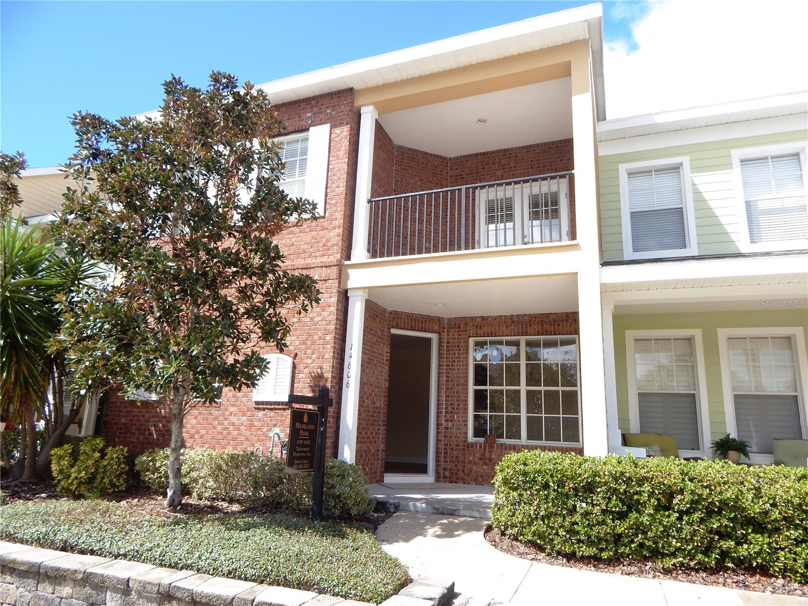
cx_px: 404
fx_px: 514
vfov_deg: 61.1
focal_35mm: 22
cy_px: 303
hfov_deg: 76.4
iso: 125
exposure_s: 1/640
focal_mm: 4
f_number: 3
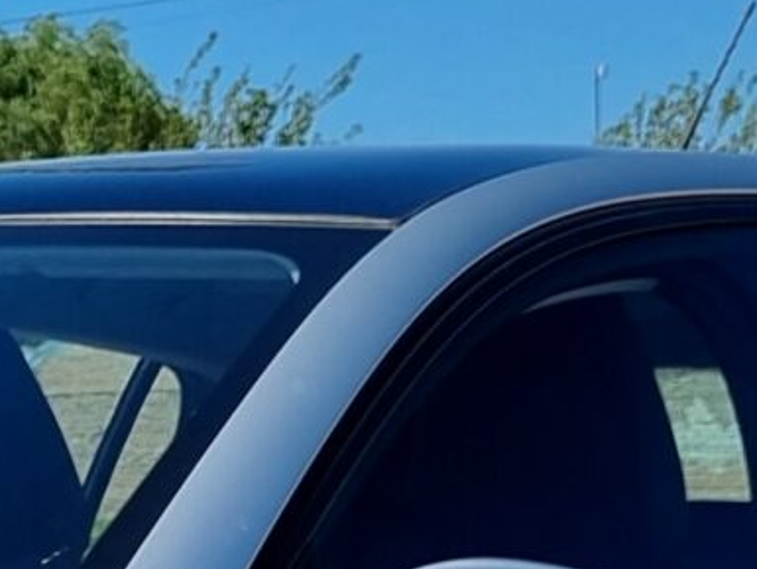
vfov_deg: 7.7
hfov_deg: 11.1
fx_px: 3784
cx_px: -297
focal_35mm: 173
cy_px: 1553
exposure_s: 1/2600
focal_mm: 5.4
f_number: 1.8
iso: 50
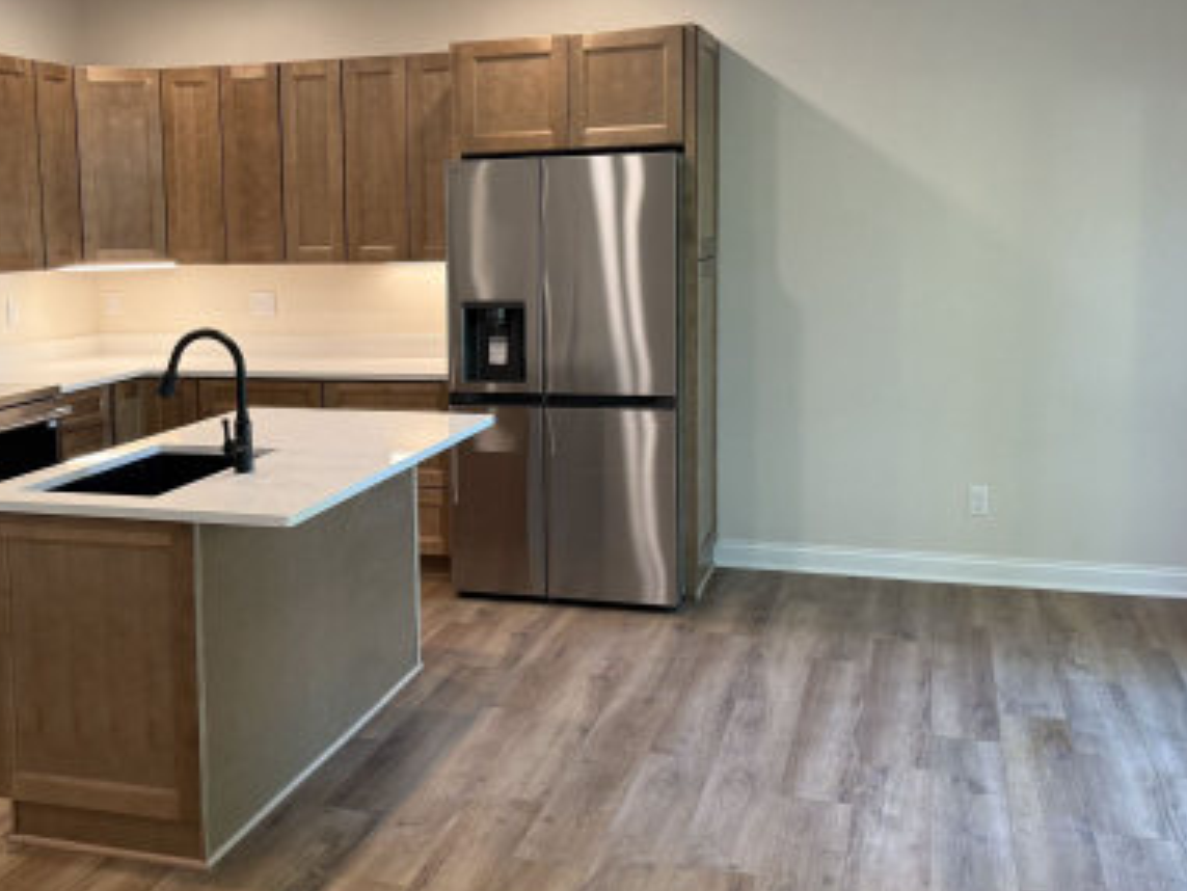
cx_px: 391
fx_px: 1441
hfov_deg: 44.1
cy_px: 364
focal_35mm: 42
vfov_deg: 34.3
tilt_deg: -4.6
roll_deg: +0.9
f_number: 1.78
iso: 200
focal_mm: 6.76
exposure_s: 1/120
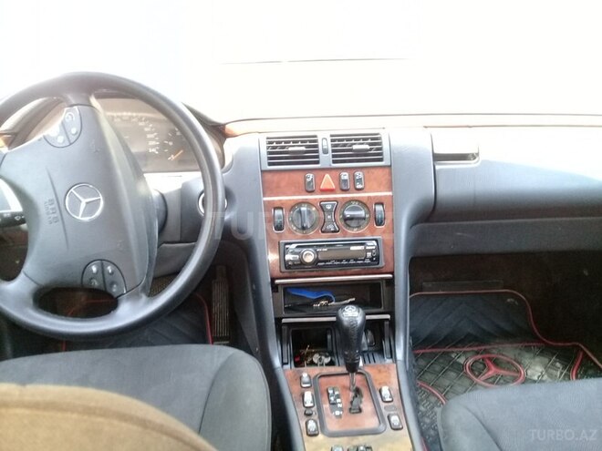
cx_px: 301
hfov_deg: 58.4
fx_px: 539
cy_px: 226
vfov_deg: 45.4
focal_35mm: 31
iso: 160
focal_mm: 3.3
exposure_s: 1/33
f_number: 2.2
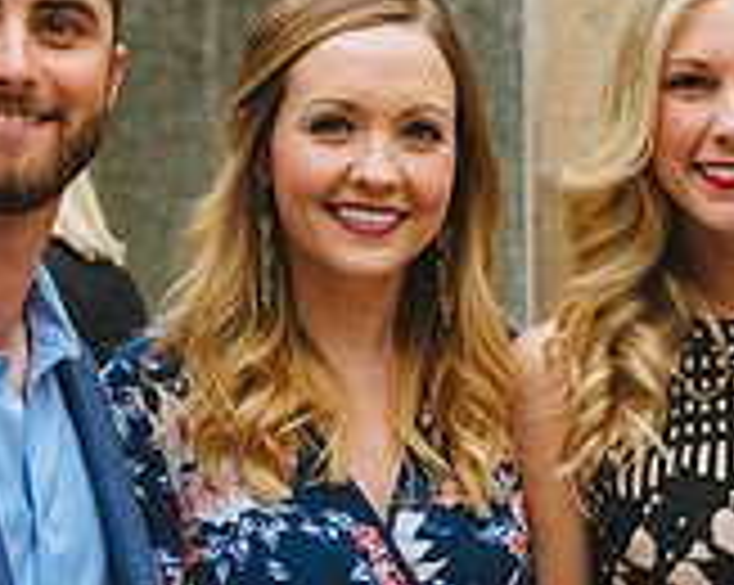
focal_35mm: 117
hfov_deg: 16.4
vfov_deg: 13.1
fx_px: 2539
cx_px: 536
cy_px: 344
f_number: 3.5
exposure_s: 1/250
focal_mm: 35
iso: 1600
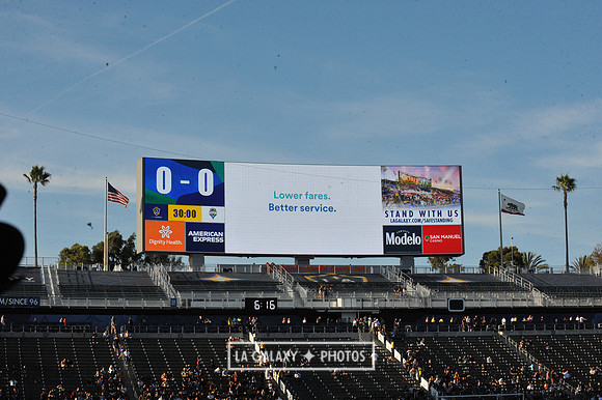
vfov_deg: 17.0
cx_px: 301
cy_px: 200
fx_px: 1337
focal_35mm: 80
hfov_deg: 25.4
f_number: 18
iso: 1600
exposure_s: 1/1250
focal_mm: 80
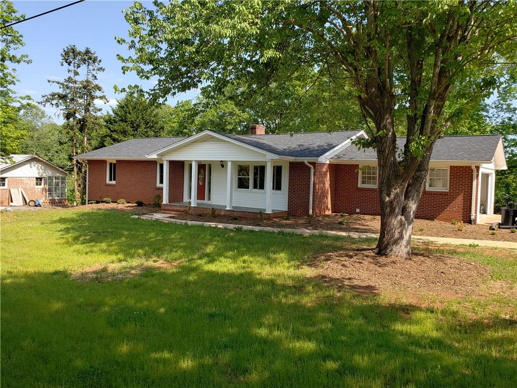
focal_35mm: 26
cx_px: 258
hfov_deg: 67.3
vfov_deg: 53.1
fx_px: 388
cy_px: 194
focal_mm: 4.3
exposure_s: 1/610
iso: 50
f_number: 2.4
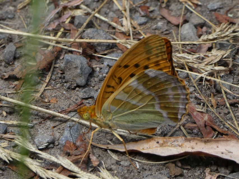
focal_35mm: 309
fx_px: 2134
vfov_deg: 4.8
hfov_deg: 6.4
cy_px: 90
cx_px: 120
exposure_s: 1/80
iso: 100
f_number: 5.6
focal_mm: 55.4
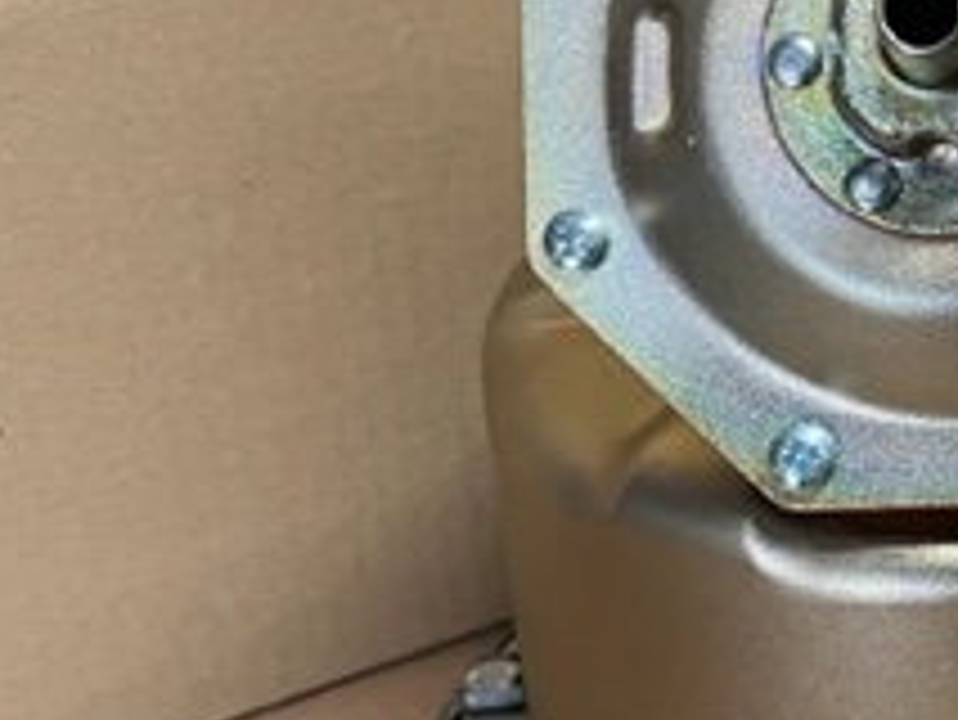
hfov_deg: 23.6
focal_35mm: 78
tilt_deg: -26.4
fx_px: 2160
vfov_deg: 18.9
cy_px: 234
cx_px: 1025
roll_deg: +1.3
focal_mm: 5.1
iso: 250
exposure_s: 1/50
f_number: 1.6
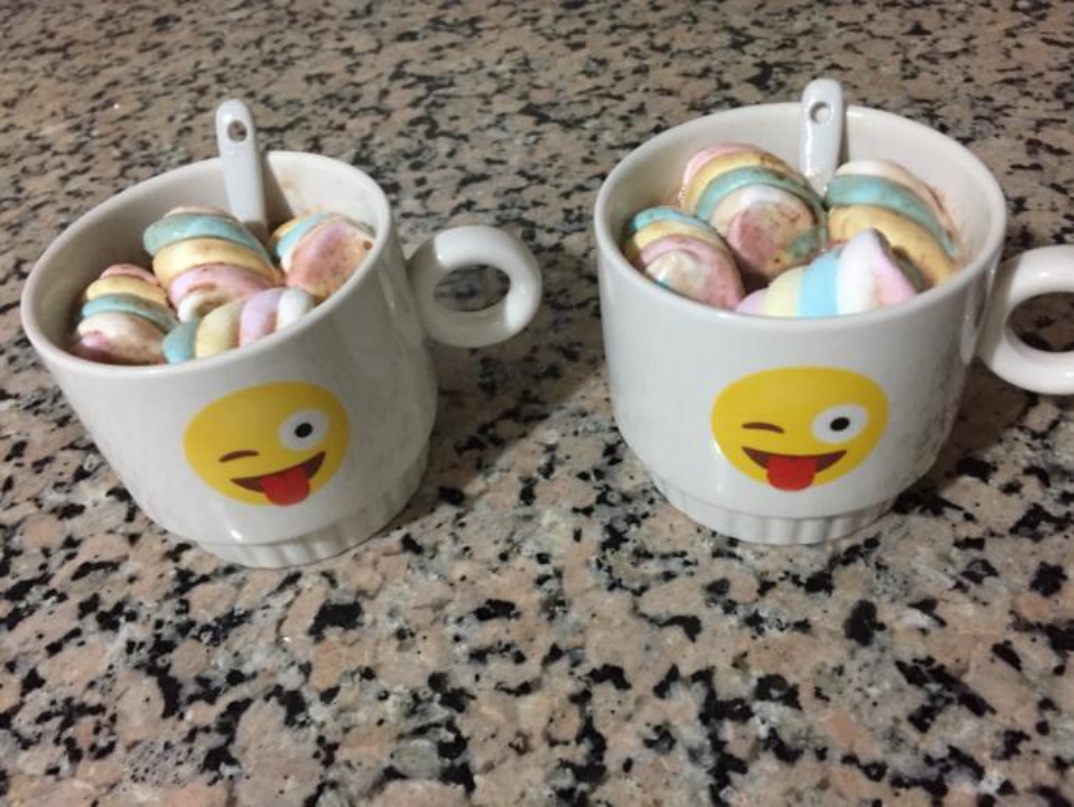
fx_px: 900
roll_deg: +11.1
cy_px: 404
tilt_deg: -44.8
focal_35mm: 29
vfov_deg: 48.3
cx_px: 537
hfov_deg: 61.6
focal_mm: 4.15
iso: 250
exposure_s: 1/20
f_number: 2.2
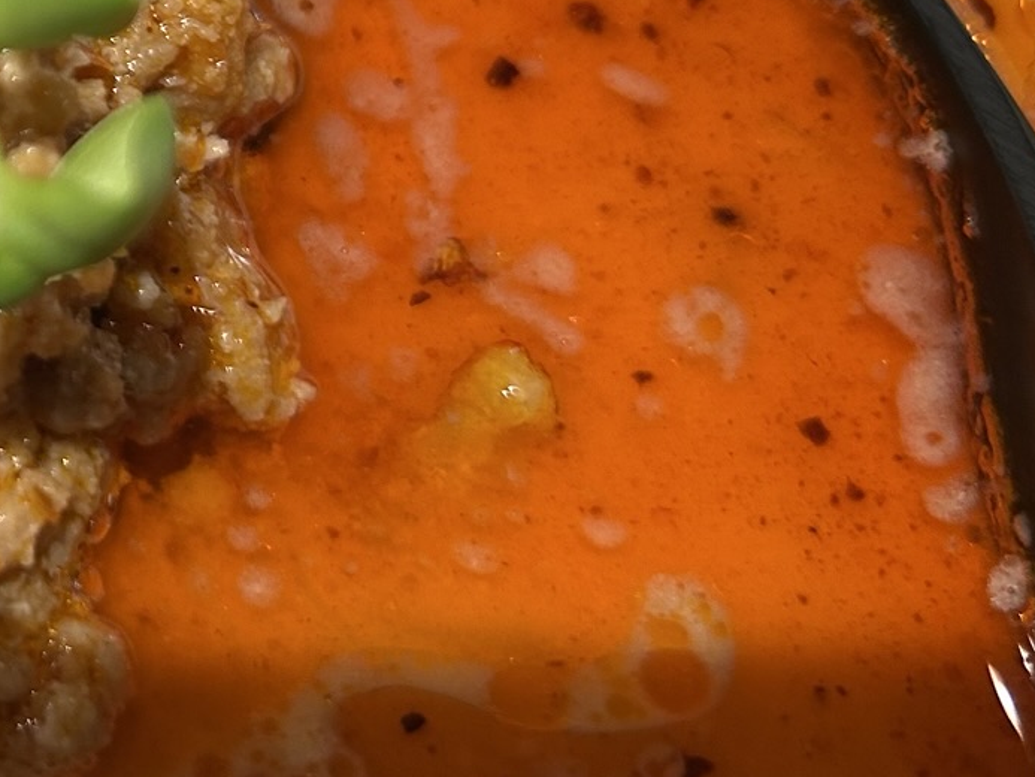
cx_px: -329
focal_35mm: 75
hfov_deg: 23.0
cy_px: 45
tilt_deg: -60.8
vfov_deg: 19.2
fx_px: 2243
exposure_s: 1/121
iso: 100
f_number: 1.5
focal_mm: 5.7
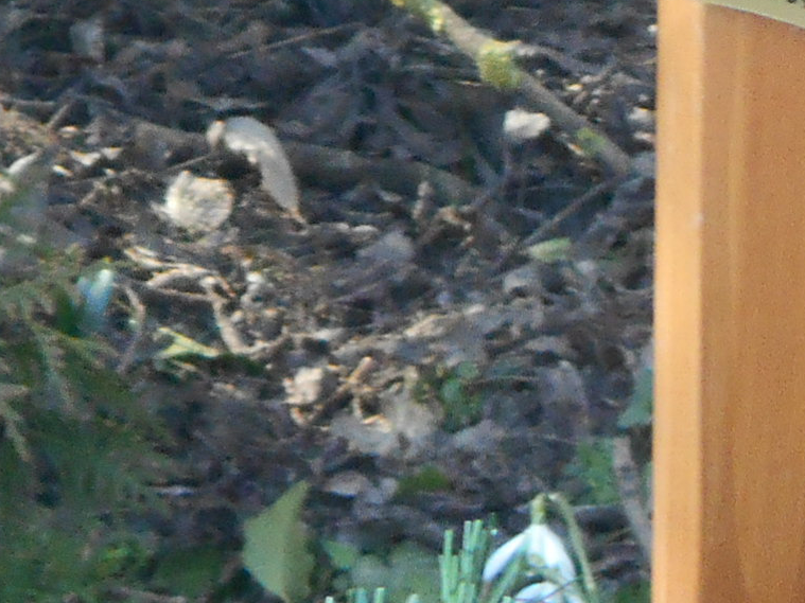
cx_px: 787
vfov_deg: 2.7
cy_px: -491
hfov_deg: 3.6
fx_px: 12626
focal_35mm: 543
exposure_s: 1/125
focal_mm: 20.1
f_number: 6
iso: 280
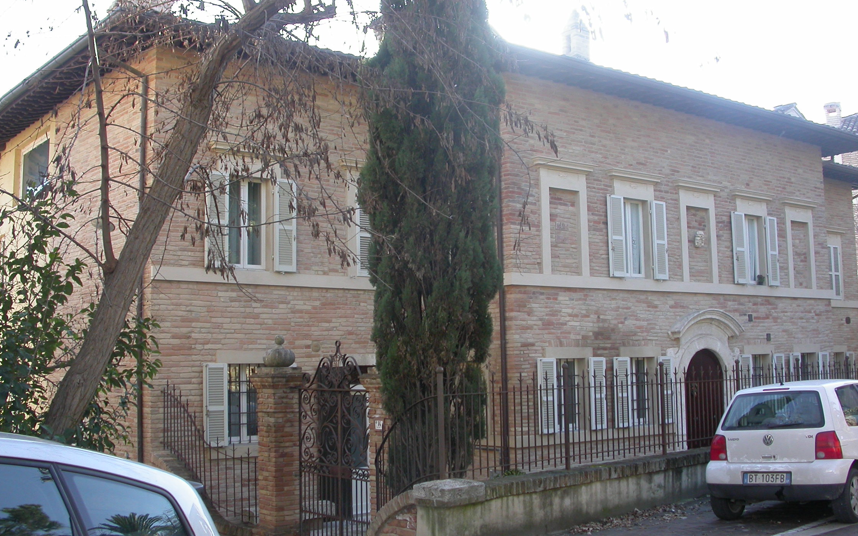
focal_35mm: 41
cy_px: 246
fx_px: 959
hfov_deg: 48.2
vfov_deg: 31.2
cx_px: 430
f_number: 4.2
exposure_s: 1/108
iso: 100
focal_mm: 7.85
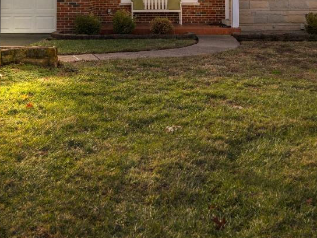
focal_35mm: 54
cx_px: 158
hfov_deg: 35.3
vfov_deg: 24.8
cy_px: -31
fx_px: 497
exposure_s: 1/640
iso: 400
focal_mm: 20.5
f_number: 4
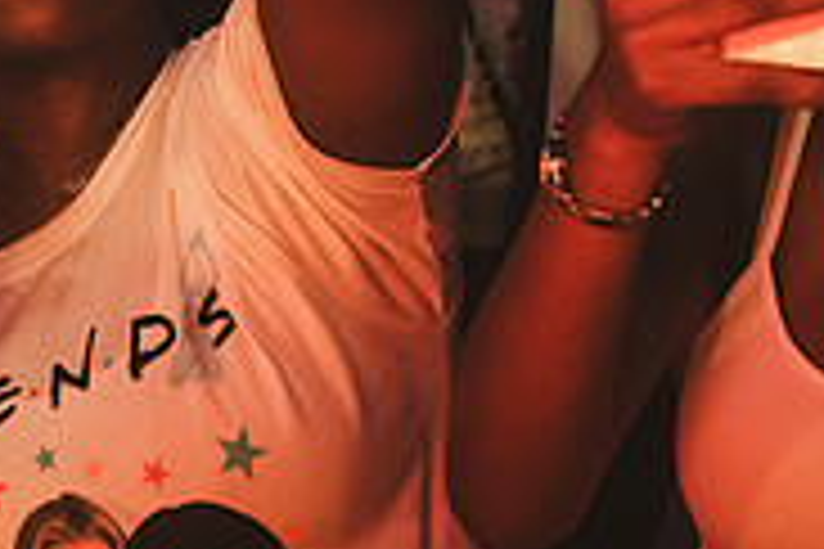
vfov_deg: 12.3
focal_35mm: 111
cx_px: -387
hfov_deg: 16.8
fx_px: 2540
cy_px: 88
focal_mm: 35
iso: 4000
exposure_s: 1/250
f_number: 4.5
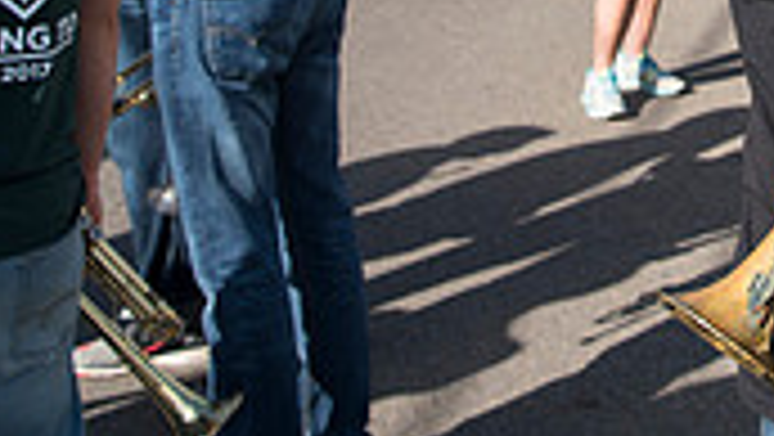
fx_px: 1746
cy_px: -335
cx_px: 846
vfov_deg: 13.0
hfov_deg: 23.5
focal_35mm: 85
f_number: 4.5
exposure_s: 1/1250
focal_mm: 24
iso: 250
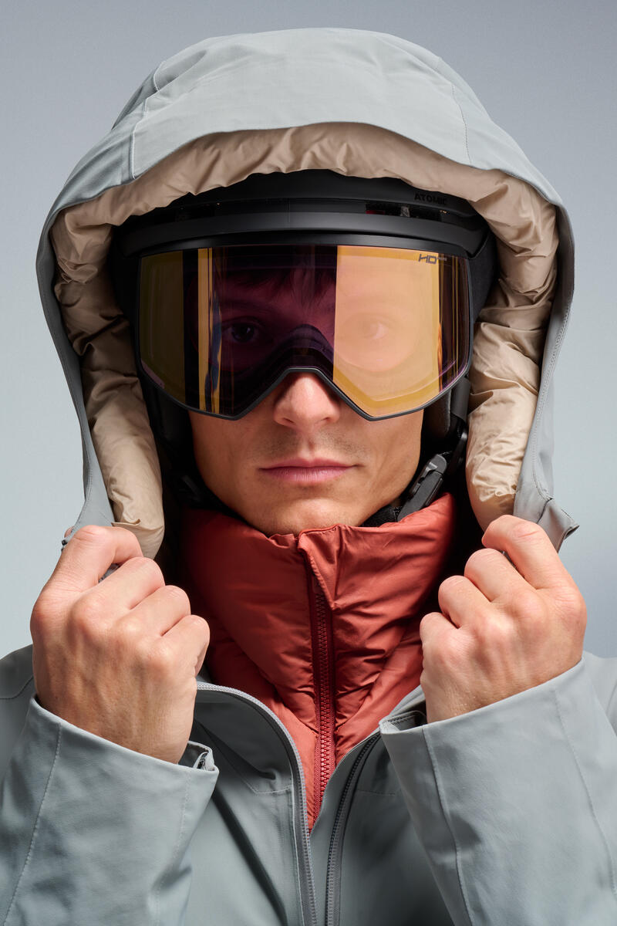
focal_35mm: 85
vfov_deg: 23.9
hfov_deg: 16.1
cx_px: 308
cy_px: 463
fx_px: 2185
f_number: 16
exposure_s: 1/160
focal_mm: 85
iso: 200
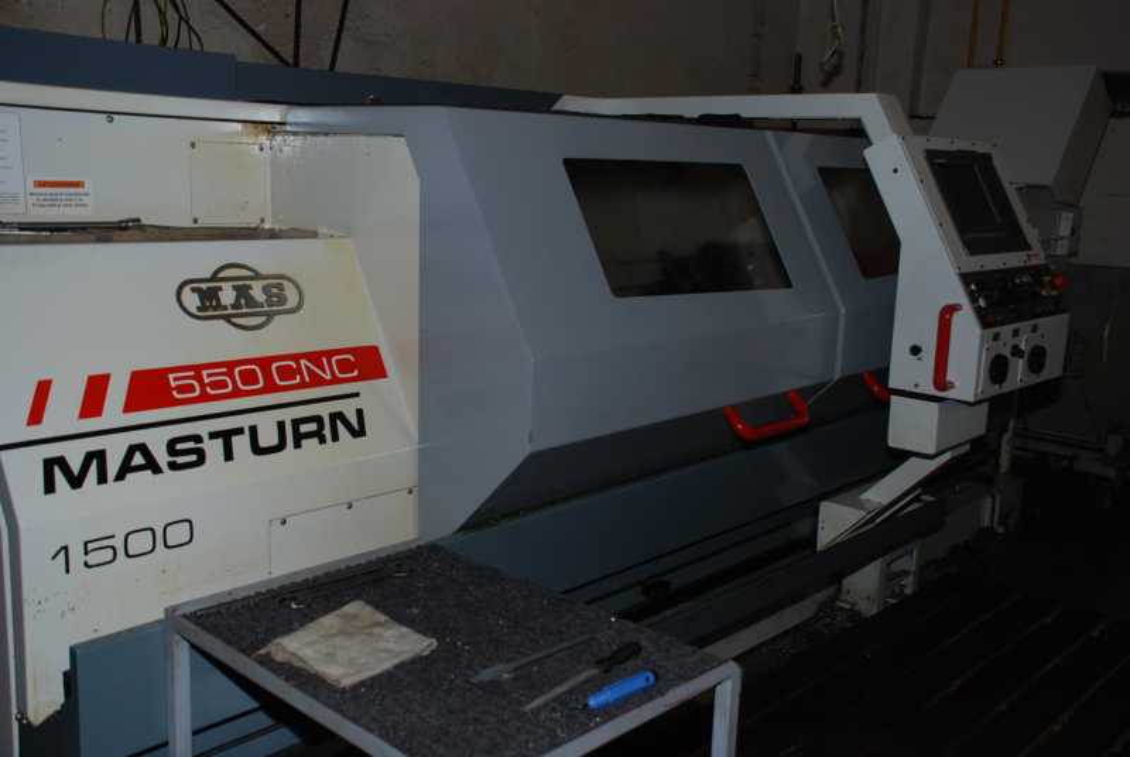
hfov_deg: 57.2
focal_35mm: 33
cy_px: 378
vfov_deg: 40.1
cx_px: 565
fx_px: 1037
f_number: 4
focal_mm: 22
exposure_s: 1/60
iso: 200
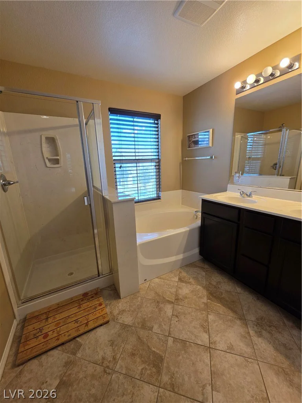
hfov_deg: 89.9
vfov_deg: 106.2
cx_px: 151
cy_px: 202
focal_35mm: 13
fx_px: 151
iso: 64
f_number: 1.9
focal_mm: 2.2
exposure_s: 1/120
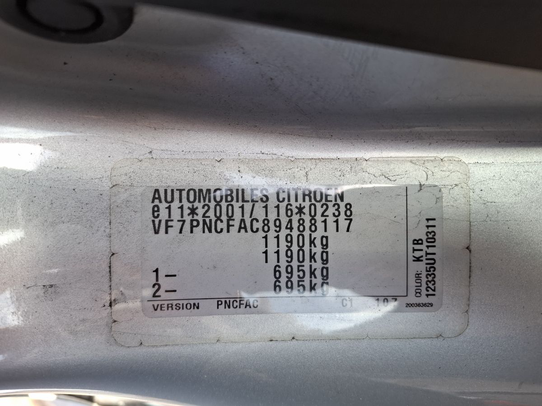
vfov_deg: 58.9
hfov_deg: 73.9
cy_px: 203
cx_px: 271
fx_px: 360
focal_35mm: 23
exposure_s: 1/119
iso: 50
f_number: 1.8
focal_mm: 5.54
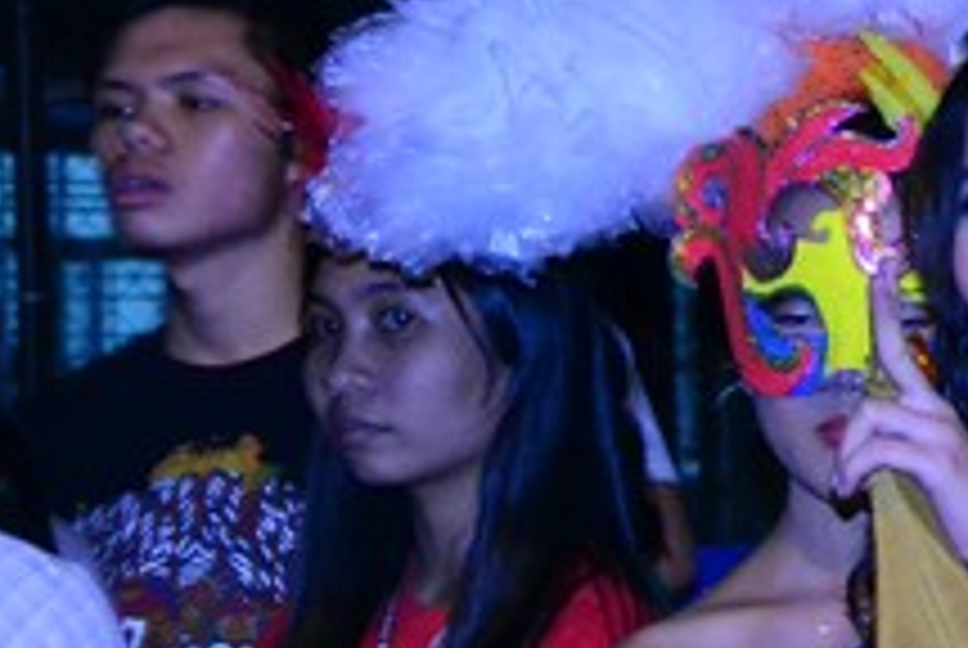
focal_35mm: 223
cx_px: 1387
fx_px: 6004
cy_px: 421
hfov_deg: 9.0
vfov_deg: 6.2
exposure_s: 1/60
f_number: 5.6
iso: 3200
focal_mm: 50
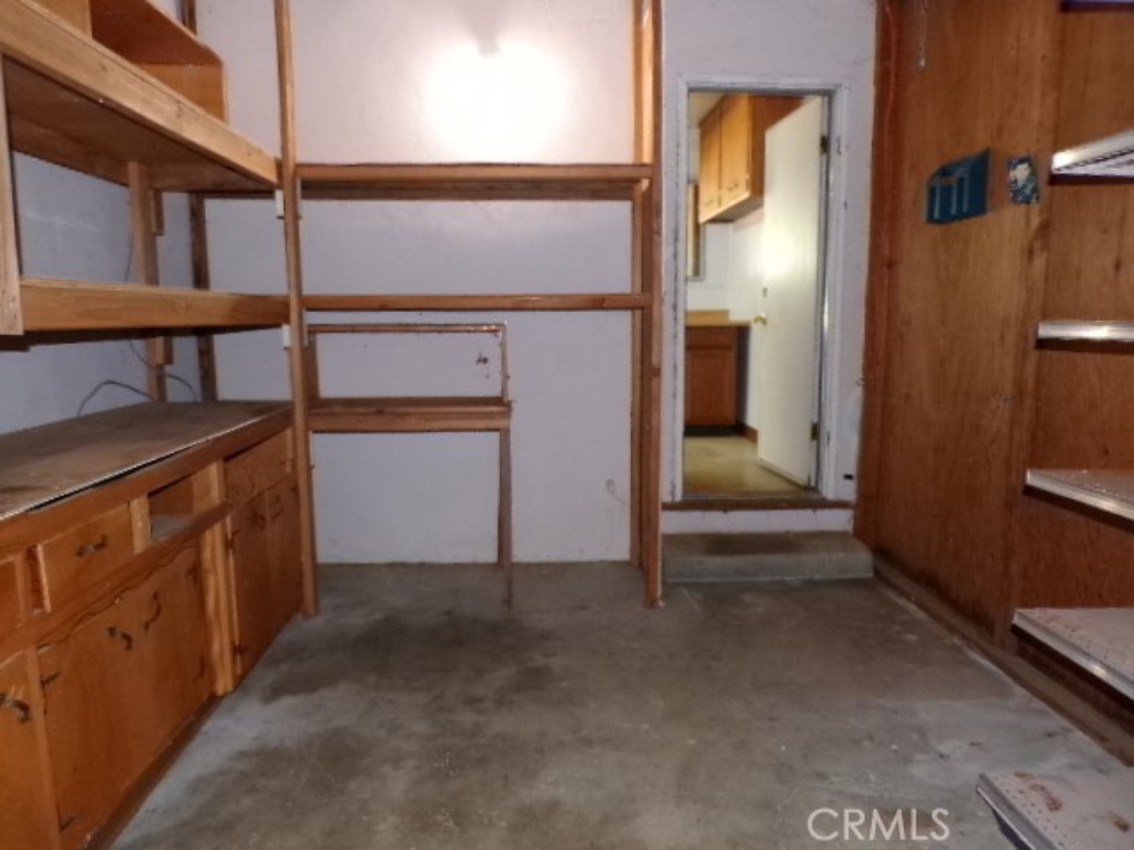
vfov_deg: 56.8
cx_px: 567
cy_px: 425
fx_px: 786
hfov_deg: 71.6
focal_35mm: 24
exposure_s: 1/17
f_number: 3
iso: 439
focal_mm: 4.3
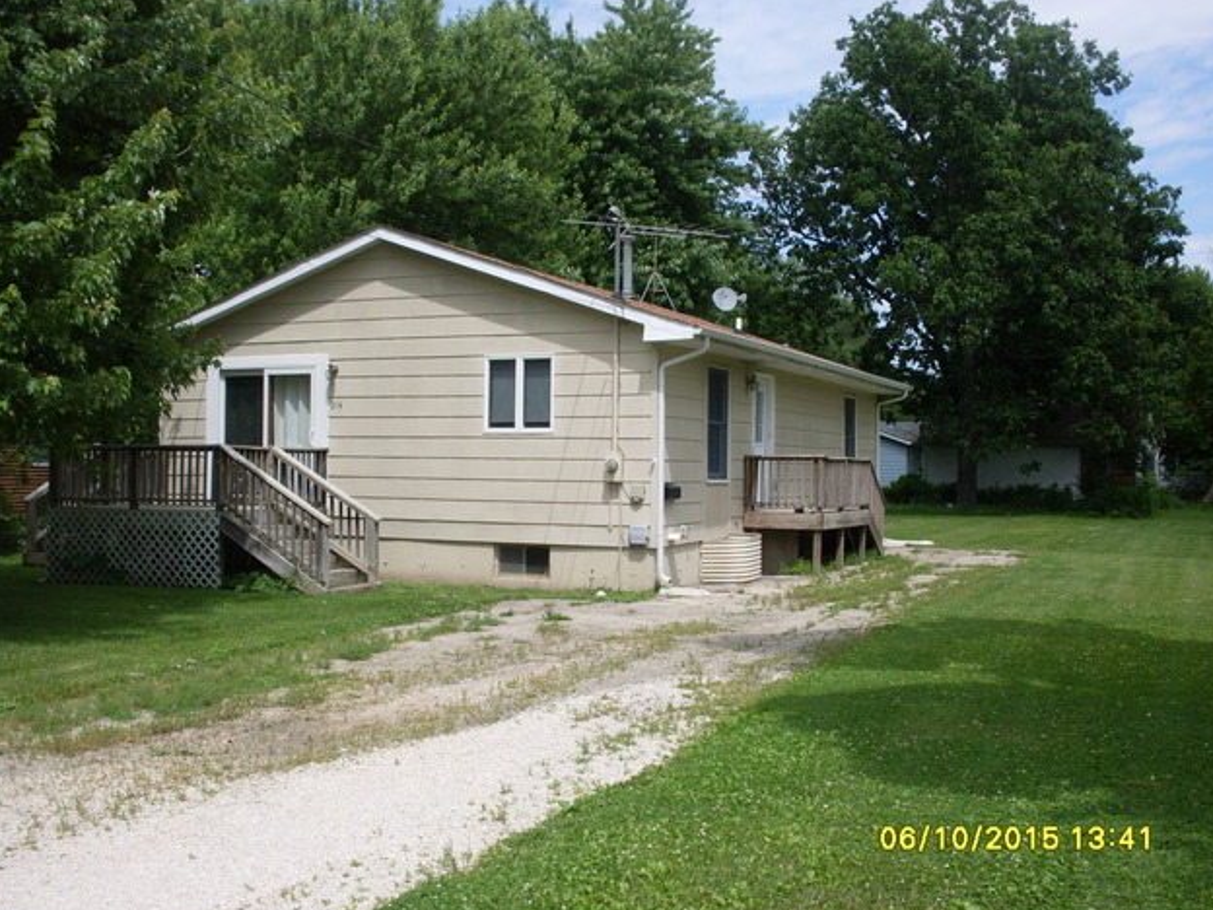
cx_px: 606
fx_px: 1367
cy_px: 463
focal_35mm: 39
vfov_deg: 36.8
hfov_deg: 47.9
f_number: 8.4
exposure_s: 1/180
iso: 80
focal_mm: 6.3
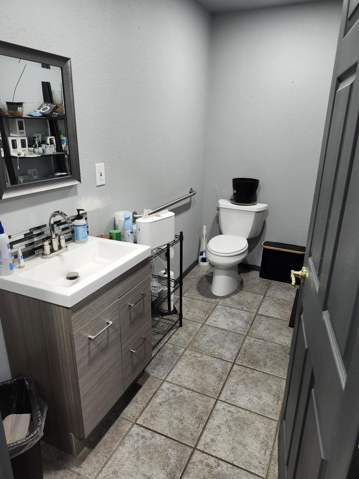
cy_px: 240
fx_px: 318
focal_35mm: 23
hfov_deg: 58.9
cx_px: 180
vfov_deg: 73.9
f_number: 1.8
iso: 500
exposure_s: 1/120
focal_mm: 5.54
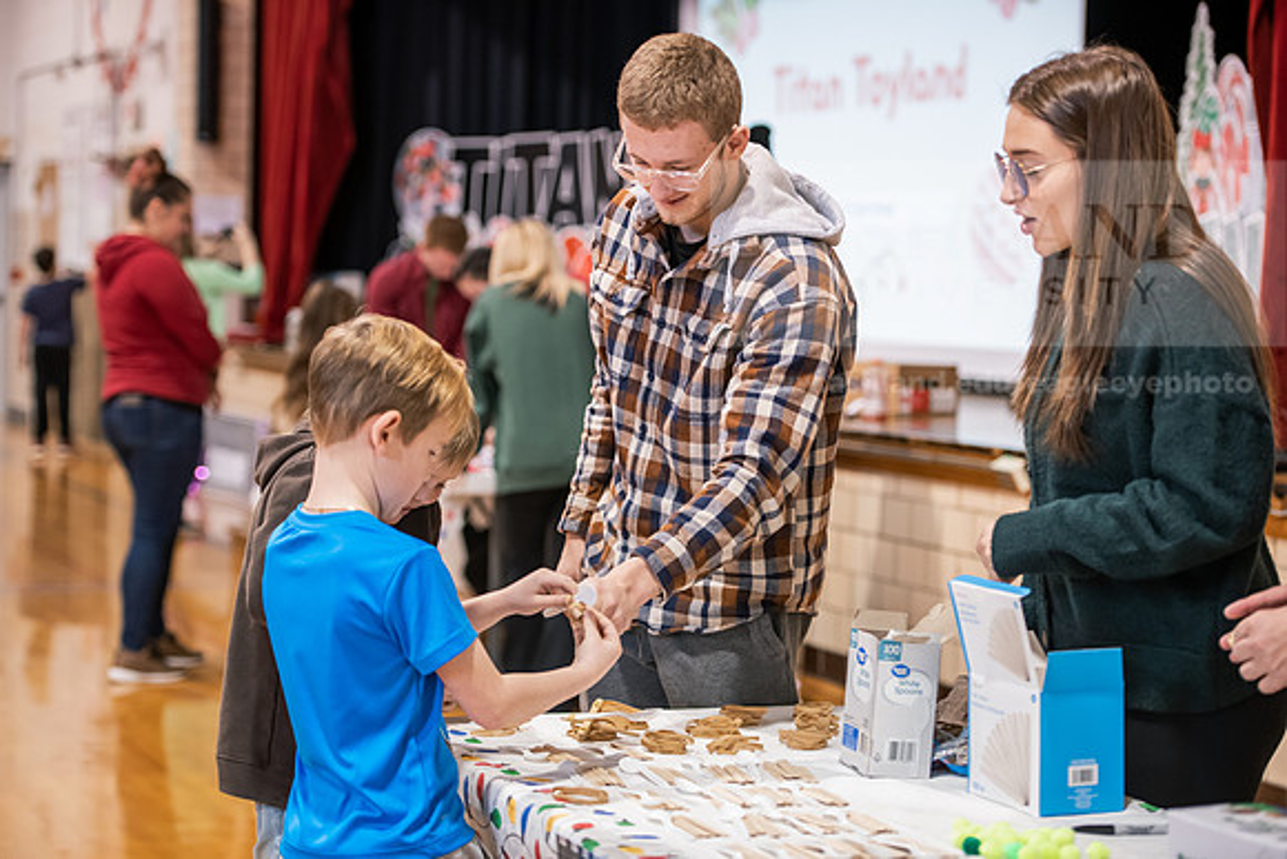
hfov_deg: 24.8
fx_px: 2932
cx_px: 644
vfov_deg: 16.7
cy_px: 430
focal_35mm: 82
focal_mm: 82
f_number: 3.2
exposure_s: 1/160
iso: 1600
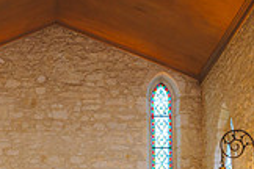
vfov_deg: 14.4
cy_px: 282
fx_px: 607
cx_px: 60
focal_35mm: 86
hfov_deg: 23.4
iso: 1000
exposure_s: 1/80
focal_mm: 24
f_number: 2.8
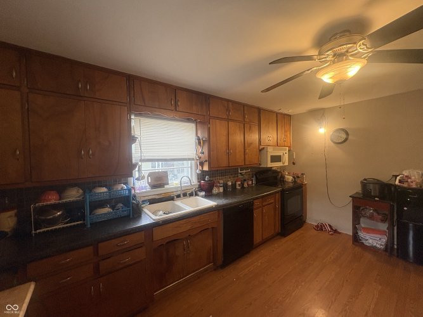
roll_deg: +1.8
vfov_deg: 85.7
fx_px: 171
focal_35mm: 14
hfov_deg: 102.1
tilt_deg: -0.9
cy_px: 158
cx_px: 212
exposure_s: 1/60
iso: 160
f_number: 2.2
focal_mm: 2.22
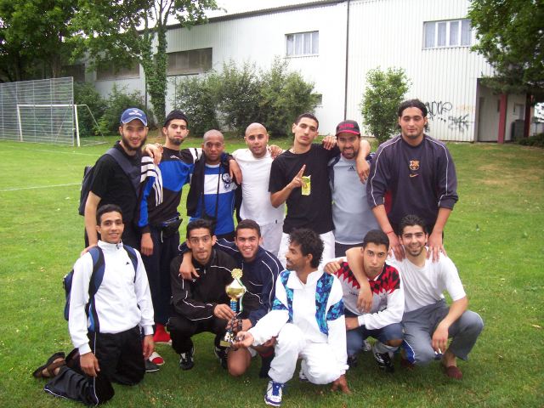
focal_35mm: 34
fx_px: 534
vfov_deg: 41.8
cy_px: 204
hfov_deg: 54.0
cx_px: 272
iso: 140
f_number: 2.7
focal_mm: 5.6
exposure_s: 1/112
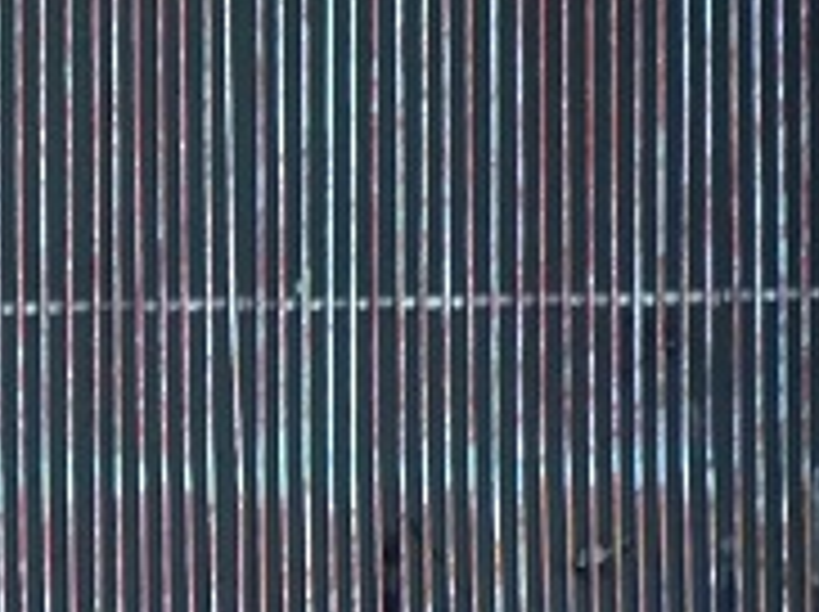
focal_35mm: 1190
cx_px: 171
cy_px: 634
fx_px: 28118
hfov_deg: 1.7
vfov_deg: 1.2
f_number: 4.4
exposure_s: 1/25
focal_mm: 81.2
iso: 400
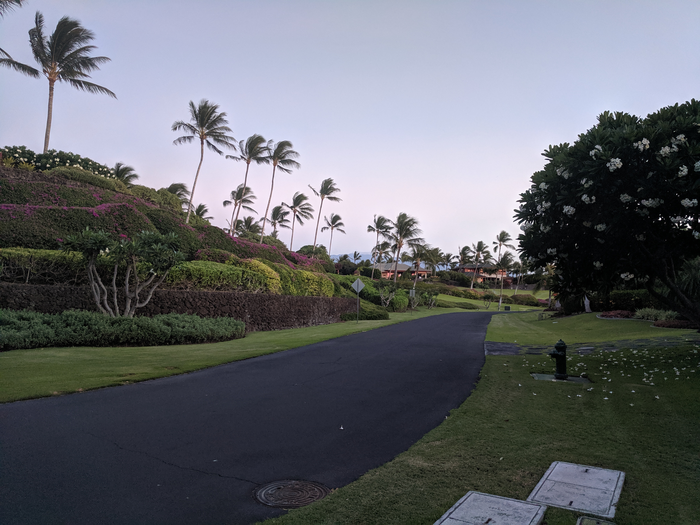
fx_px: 526
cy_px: 262
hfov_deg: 67.3
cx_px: 350
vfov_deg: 53.1
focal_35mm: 26
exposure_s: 1/60
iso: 540
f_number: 2
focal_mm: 4.67
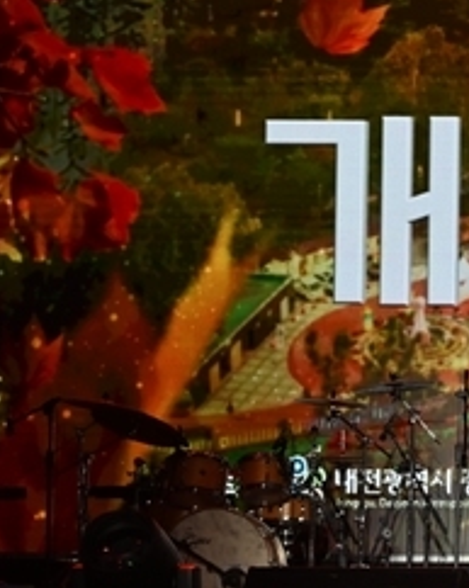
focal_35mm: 149
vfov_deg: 12.9
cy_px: 253
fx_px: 2590
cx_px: 627
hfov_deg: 10.1
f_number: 6
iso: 1600
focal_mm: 64
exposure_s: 1/400
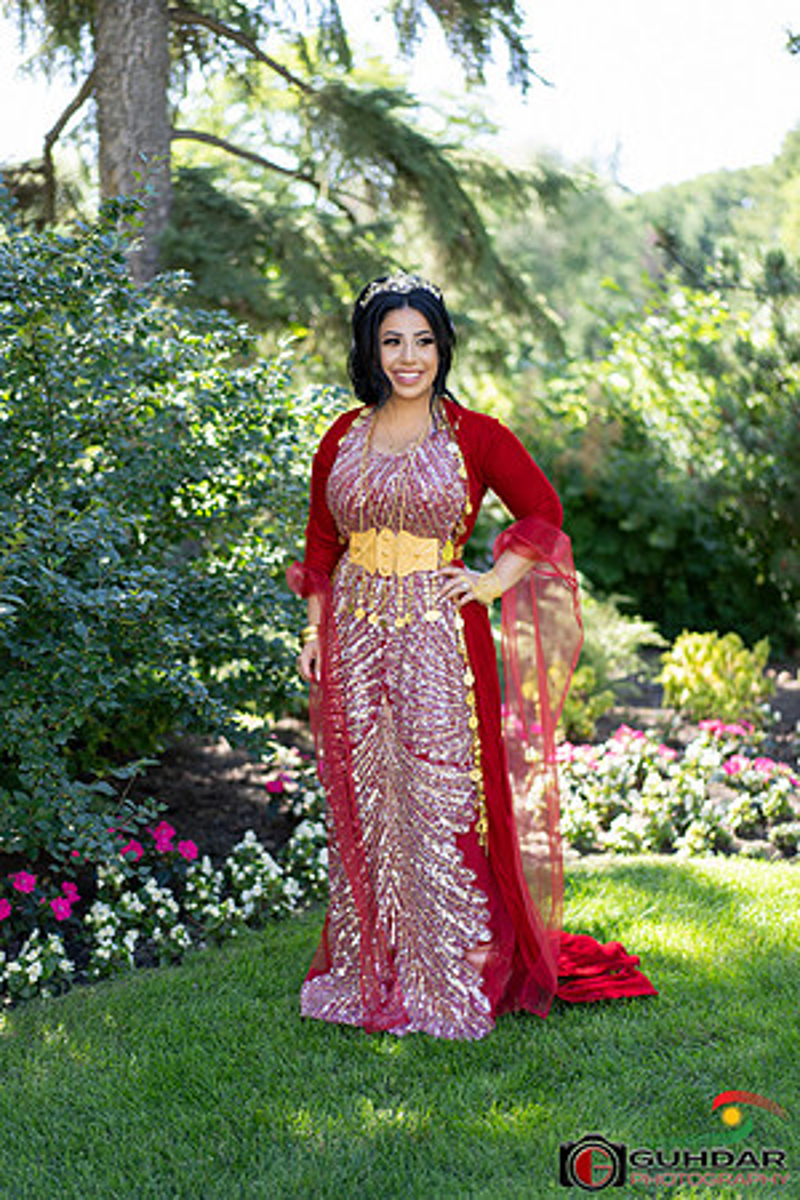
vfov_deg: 36.2
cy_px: 600
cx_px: 400
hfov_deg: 24.6
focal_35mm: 55
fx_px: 1833
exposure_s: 1/250
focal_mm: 55
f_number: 1.8
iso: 100
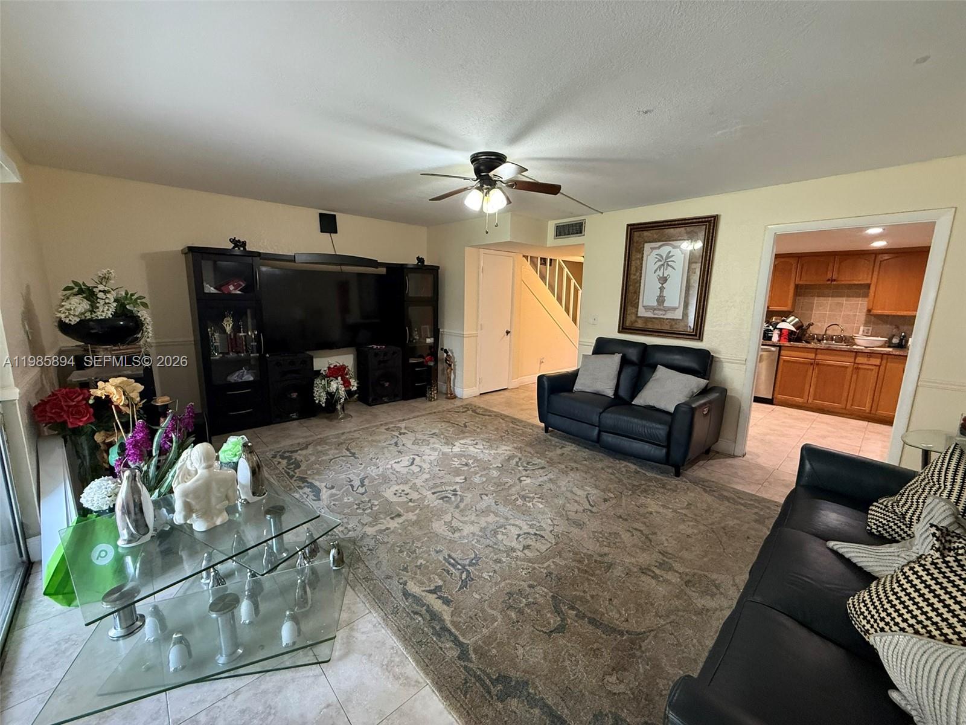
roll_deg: -1.8
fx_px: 391
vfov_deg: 85.7
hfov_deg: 102.1
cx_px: 483
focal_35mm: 14
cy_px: 362
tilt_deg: -9.3
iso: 500
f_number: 2.2
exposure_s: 1/60
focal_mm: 2.22
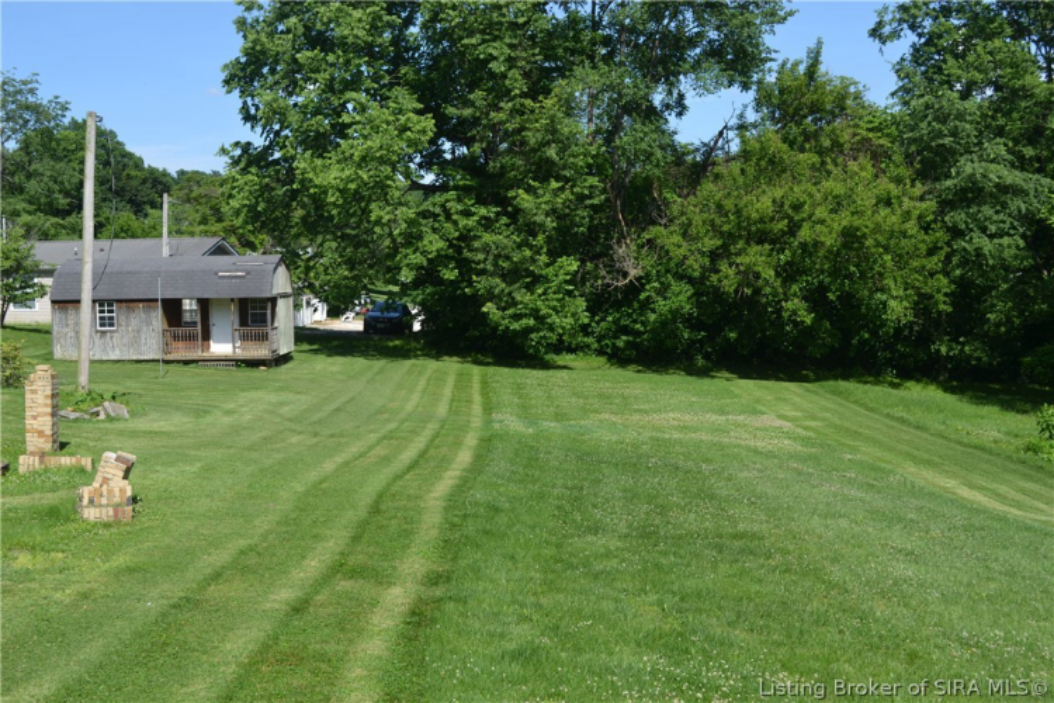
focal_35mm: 39
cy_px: 352
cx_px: 527
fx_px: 1142
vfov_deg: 34.2
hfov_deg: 49.6
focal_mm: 26
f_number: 7.1
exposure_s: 1/200
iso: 100
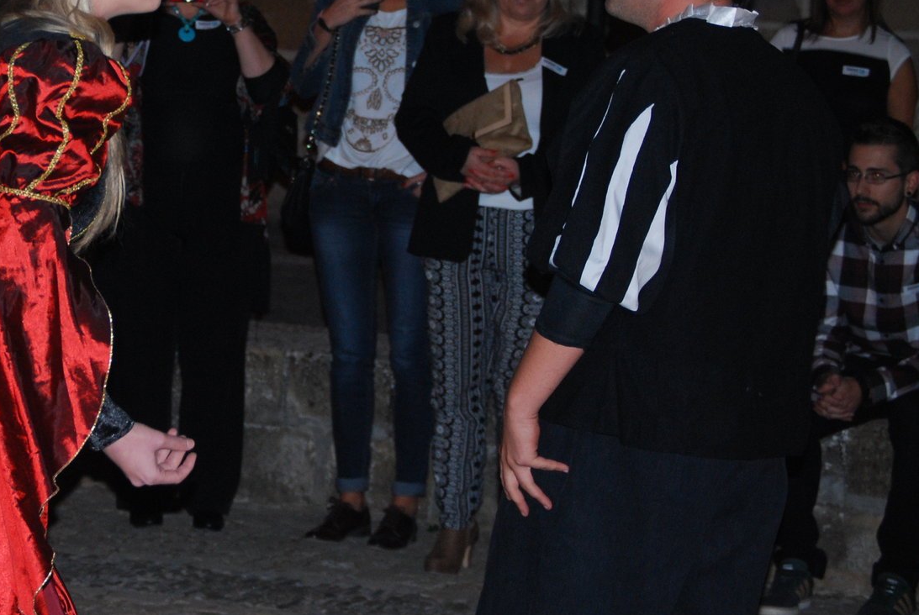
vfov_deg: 9.5
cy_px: 266
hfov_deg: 14.0
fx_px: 3703
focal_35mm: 145
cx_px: 119
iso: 560
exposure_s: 1/125
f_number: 4
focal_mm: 55
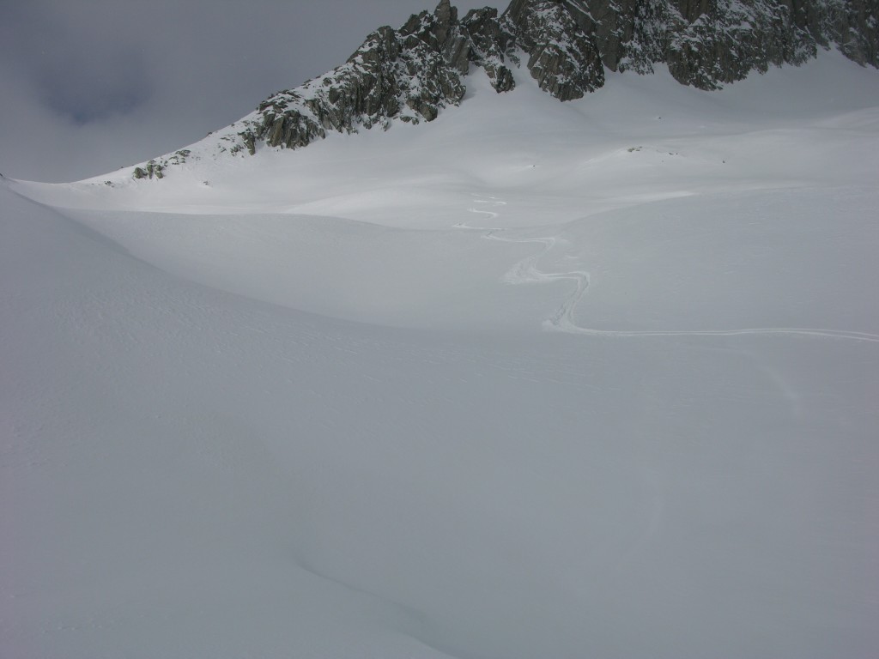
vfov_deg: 40.7
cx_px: 440
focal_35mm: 35
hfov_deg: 52.6
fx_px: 889
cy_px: 330
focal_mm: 8.9
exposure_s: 1/694
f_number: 8
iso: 50
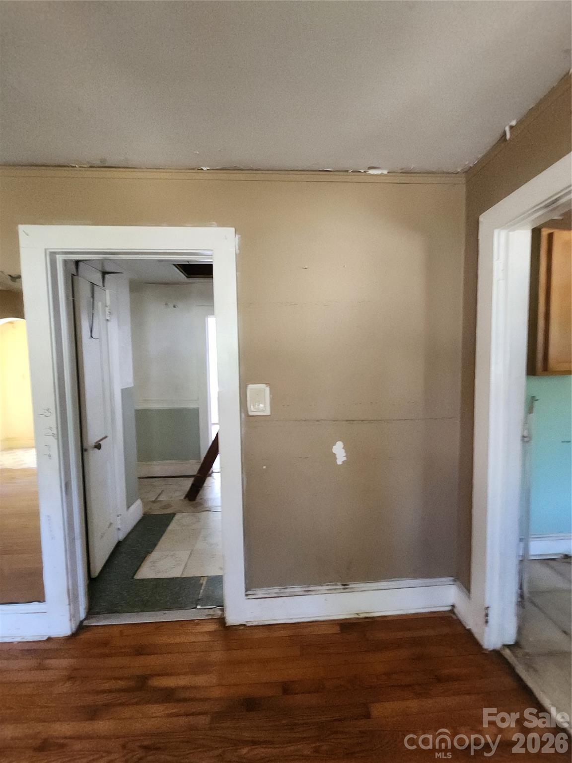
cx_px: 286
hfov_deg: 89.9
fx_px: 286
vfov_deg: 106.2
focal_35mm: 13
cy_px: 382
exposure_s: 1/30
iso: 500
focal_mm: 2.2
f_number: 2.2
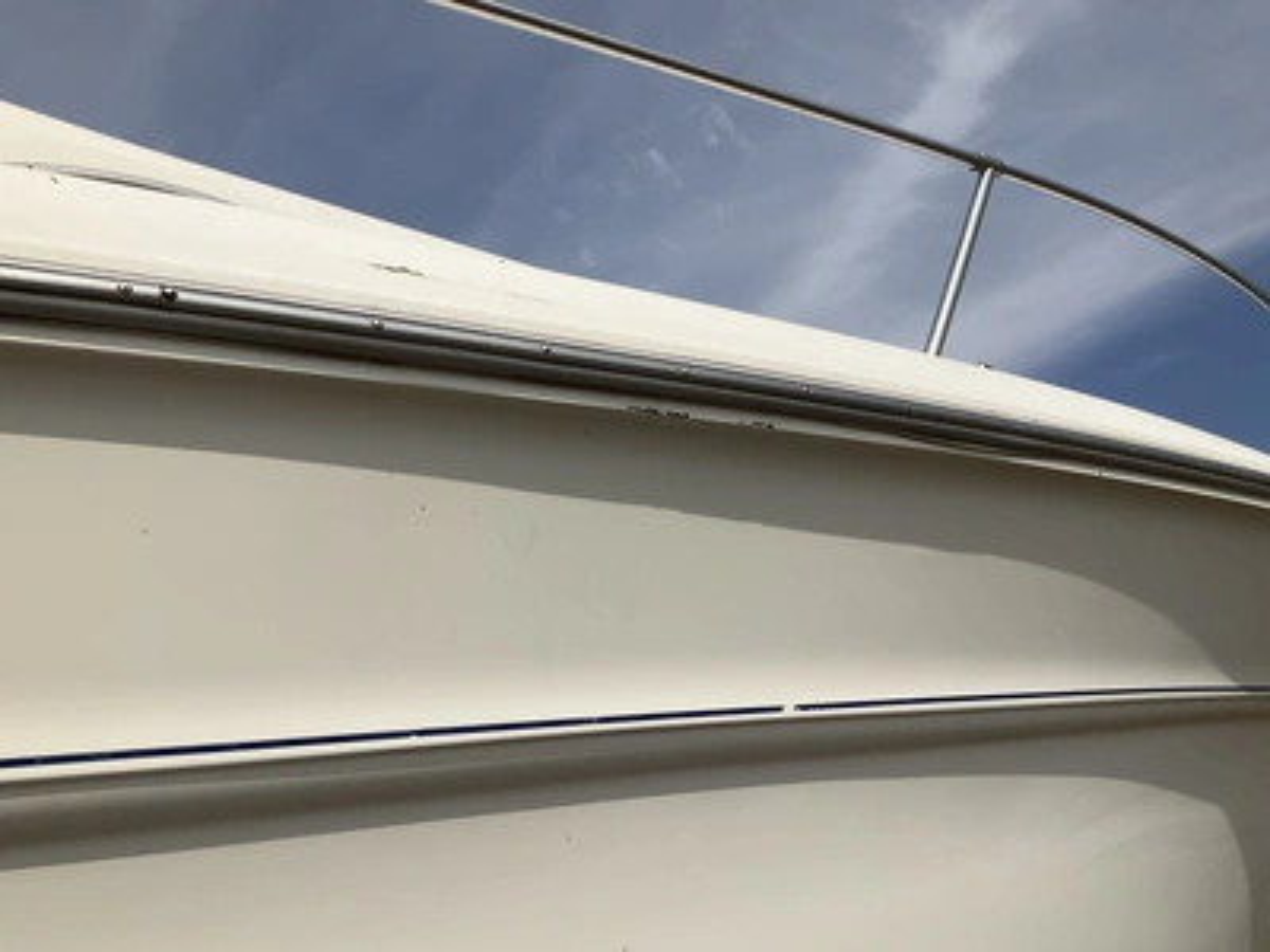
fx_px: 1064
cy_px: 476
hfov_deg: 61.7
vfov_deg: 48.2
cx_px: 635
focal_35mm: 29
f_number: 1.8
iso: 25
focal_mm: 3
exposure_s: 1/5263
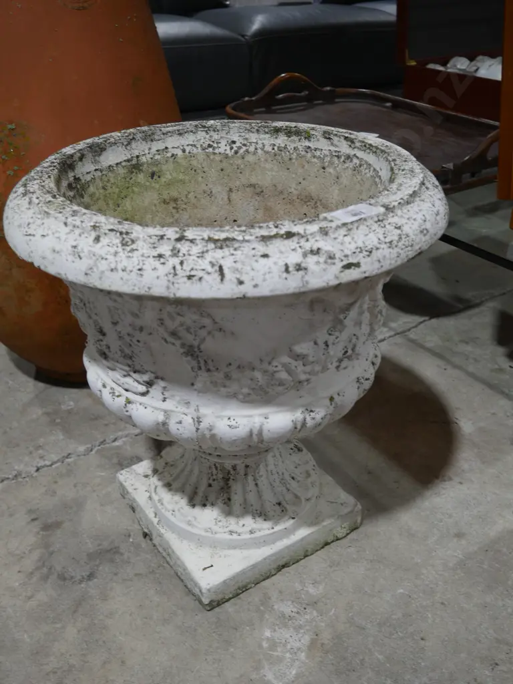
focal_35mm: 34
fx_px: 672
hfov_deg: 41.8
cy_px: 342
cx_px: 256
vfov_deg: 54.0
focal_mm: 17
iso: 200
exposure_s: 1/60
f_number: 4
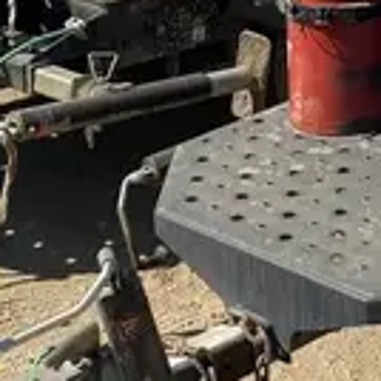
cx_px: 628
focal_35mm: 126
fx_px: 1569
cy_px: -203
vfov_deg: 13.0
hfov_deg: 12.9
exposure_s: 1/2967
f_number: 1.8
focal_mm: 4.25
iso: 32
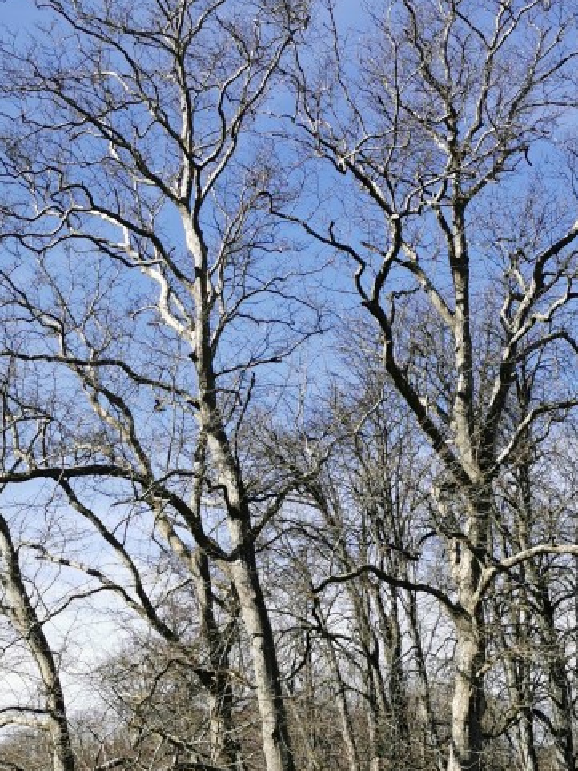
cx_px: 290
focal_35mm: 65
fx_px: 1448
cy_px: 411
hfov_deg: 22.6
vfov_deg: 29.8
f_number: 1.6
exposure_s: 1/2994
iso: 50
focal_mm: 5.56
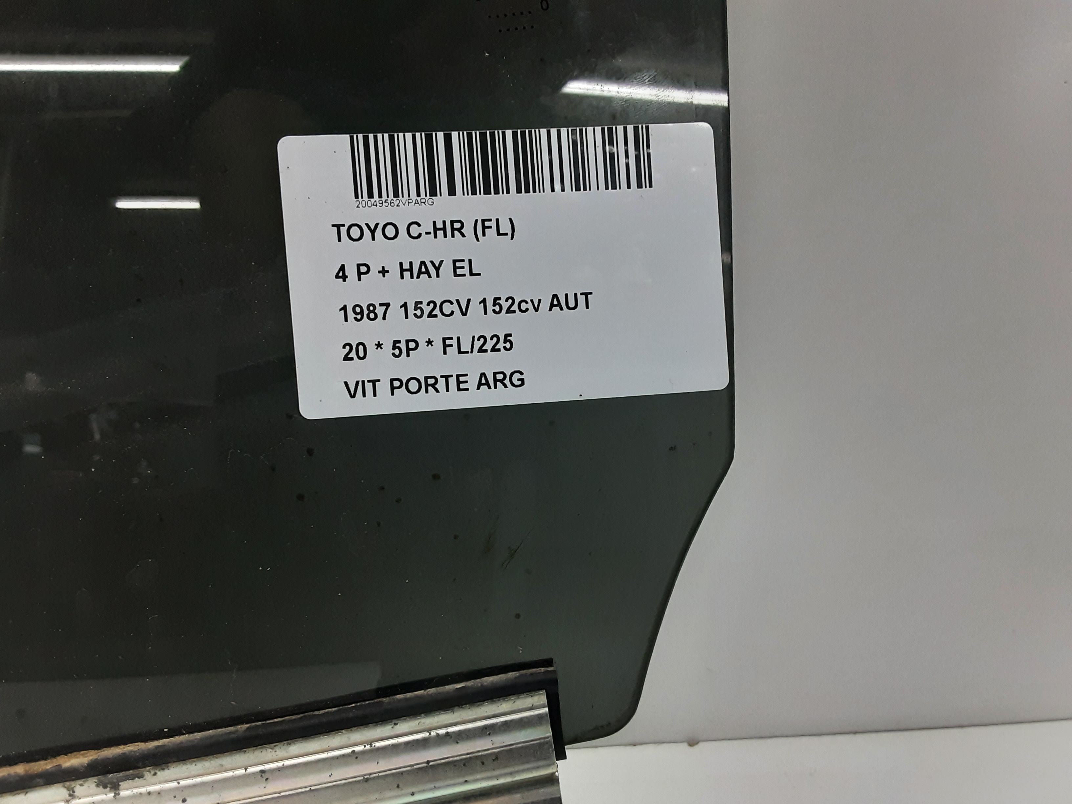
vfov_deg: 51.4
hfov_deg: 65.3
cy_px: 402
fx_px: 836
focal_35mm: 27
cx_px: 536
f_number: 1.9
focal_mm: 2.91
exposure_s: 1/50
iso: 160
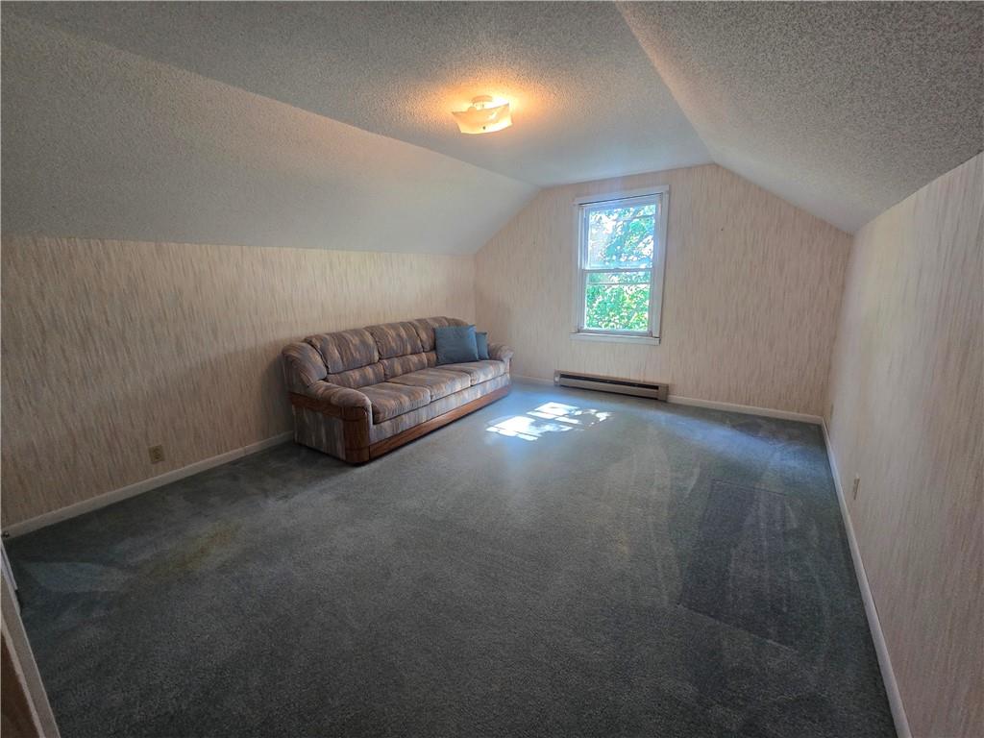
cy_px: 369
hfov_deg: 106.2
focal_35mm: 13
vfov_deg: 89.9
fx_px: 370
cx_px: 492
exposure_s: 1/60
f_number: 2.2
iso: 250
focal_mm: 2.2
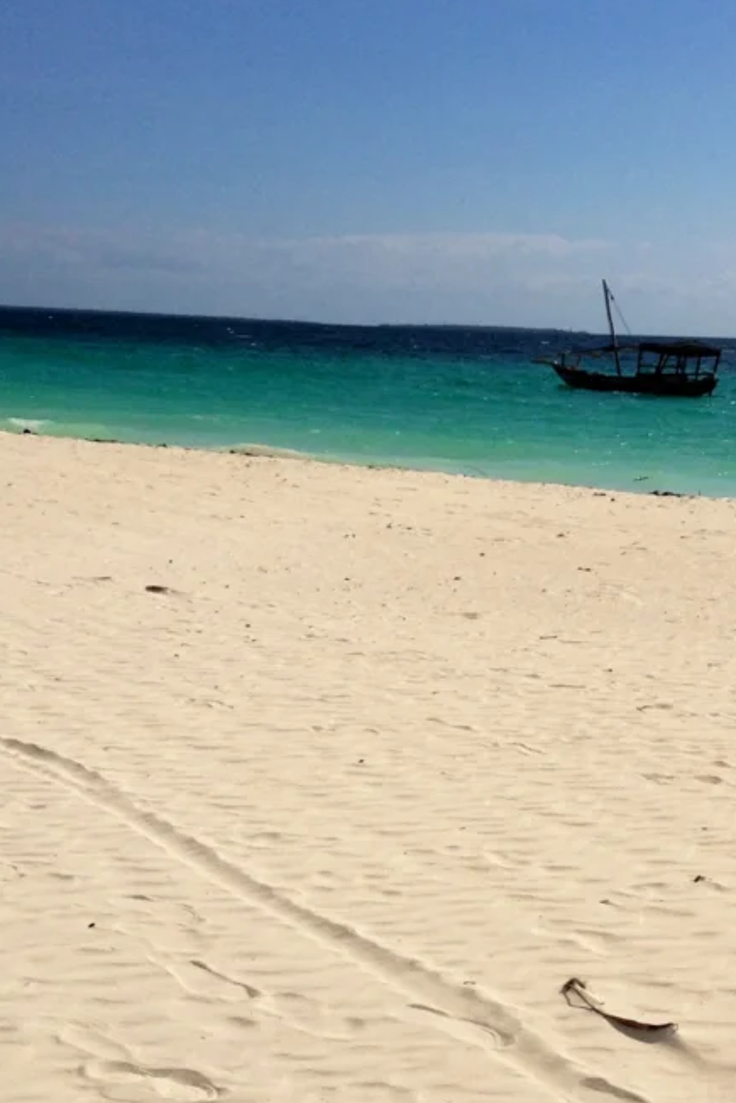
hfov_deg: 20.2
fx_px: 2053
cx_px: 535
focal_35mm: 67
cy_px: 408
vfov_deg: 29.9
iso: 50
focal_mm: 4.28
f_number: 2.4
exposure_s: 1/6135
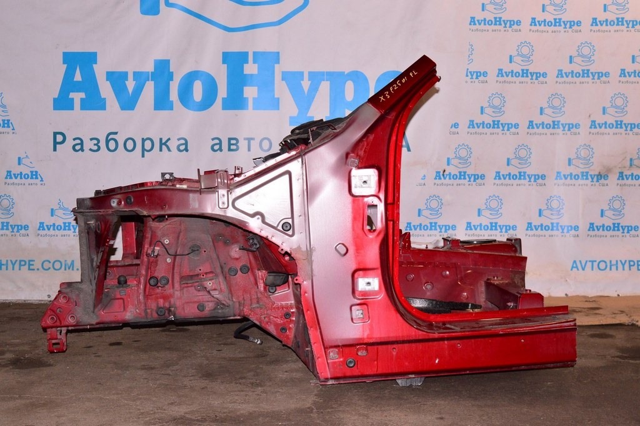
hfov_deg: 42.4
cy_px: 213
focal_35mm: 46
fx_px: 826
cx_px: 320
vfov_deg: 28.9
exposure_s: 1/200
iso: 1600
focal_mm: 31
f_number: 8
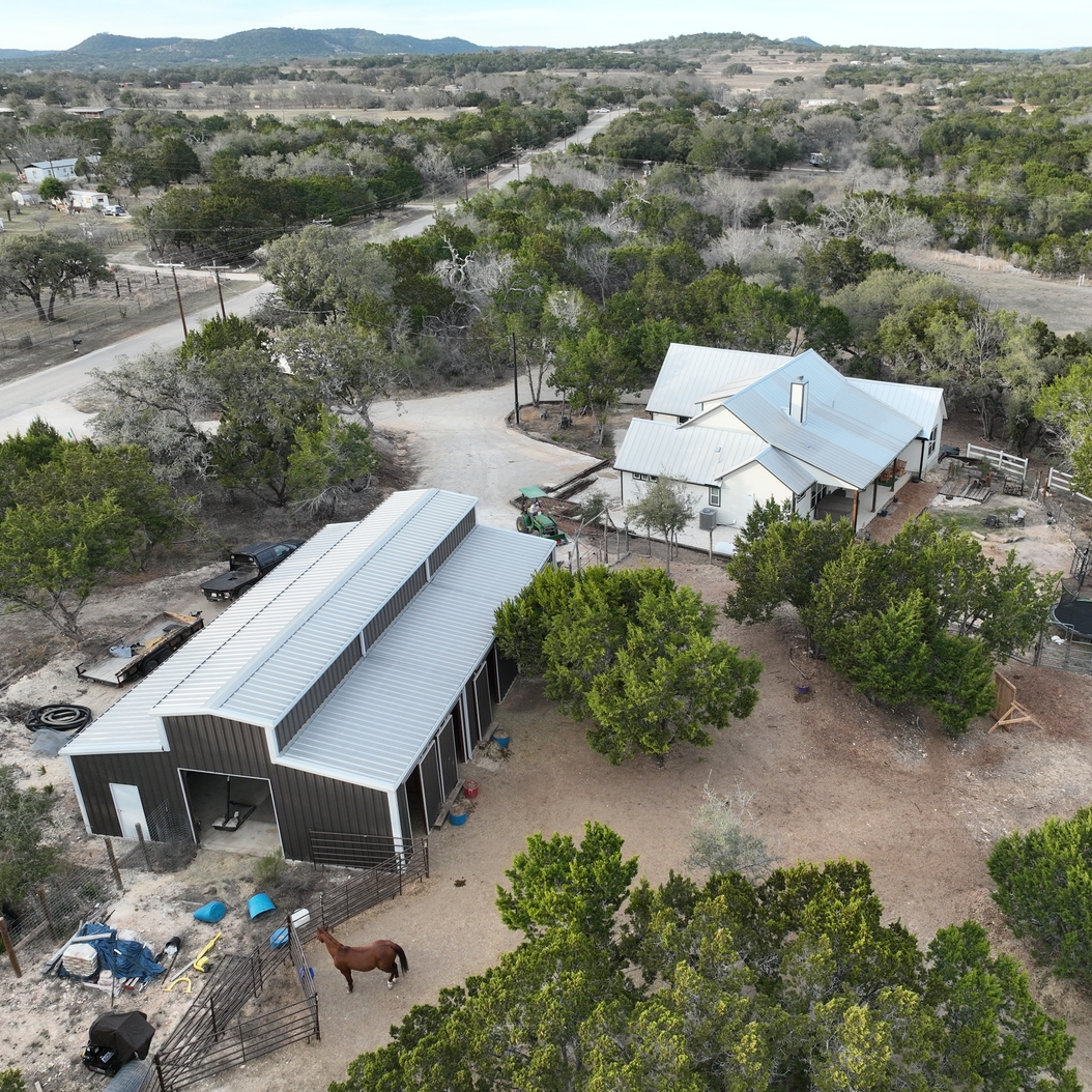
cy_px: 544
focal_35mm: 29
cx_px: 648
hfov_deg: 55.3
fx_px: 1035
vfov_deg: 55.6
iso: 250
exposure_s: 1/640
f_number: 2.8
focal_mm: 12.29
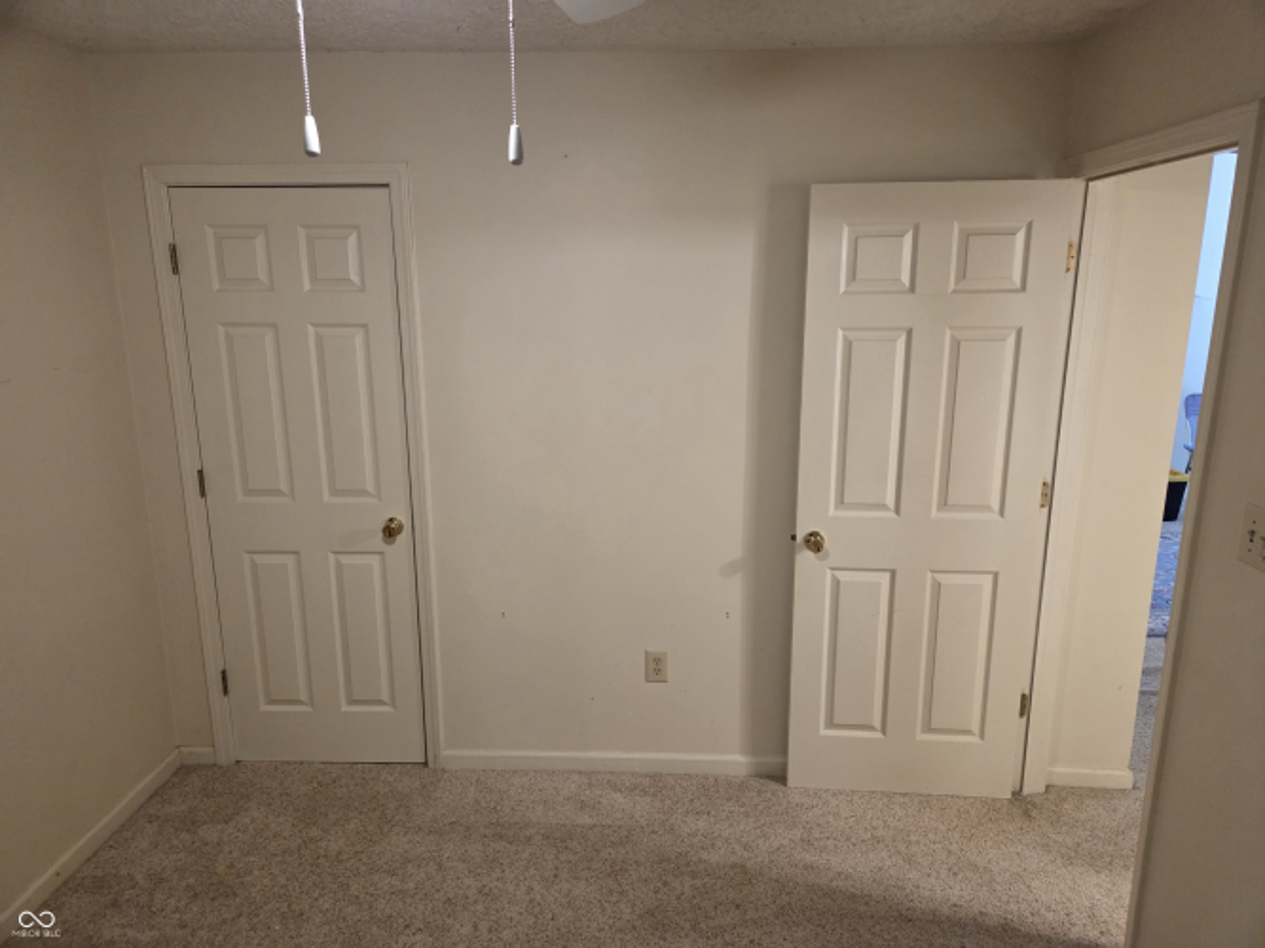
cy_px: 474
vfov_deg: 58.9
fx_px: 840
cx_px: 632
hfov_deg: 73.9
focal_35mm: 23
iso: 1250
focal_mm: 5.4
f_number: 1.8
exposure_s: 1/120
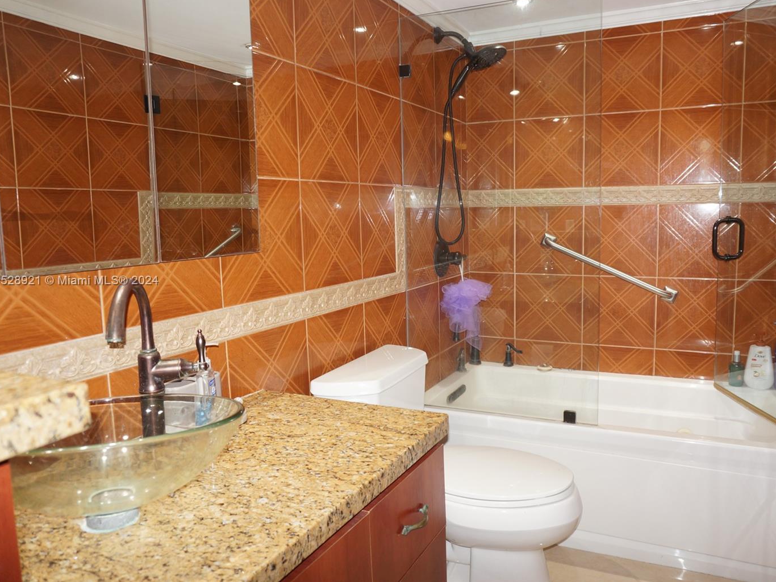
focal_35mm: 27
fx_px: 605
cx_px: 431
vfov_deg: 51.3
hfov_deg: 65.1
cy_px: 281
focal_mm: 16
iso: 400
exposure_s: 1/60
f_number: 4
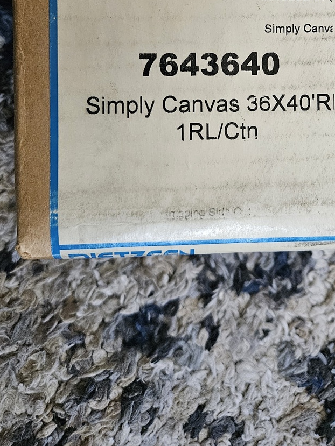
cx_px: 211
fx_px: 477
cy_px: 95
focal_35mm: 37
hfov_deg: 38.4
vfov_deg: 47.6
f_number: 1.8
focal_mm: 5.4
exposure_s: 1/120
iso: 1000
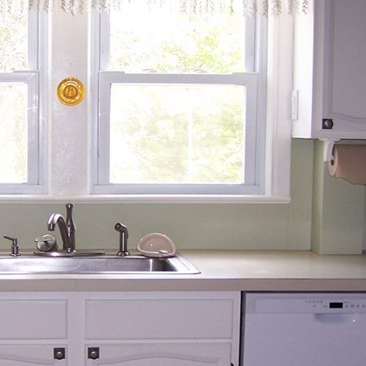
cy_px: 254
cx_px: 65
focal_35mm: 82
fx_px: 981
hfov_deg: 20.8
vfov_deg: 21.0
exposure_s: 1/60
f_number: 2.8
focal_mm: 6.3
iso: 140
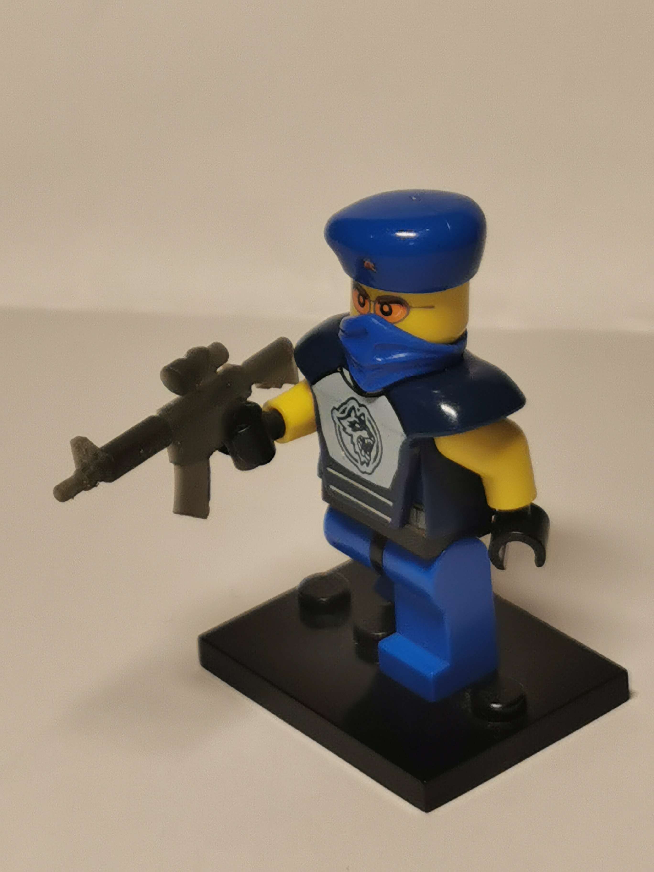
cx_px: 327
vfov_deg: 14.6
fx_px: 3401
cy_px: 436
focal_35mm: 135
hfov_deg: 11.0
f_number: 1.6
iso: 50
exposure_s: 1/273
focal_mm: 5.56
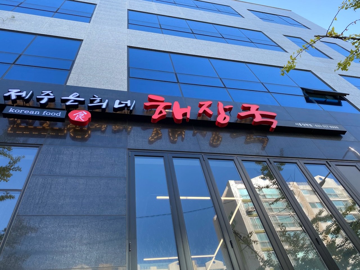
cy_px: 135
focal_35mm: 26
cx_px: 180
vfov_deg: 53.1
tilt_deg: +50.8
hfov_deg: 67.3
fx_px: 270
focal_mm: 4.25
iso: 32
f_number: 1.8
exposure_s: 1/571
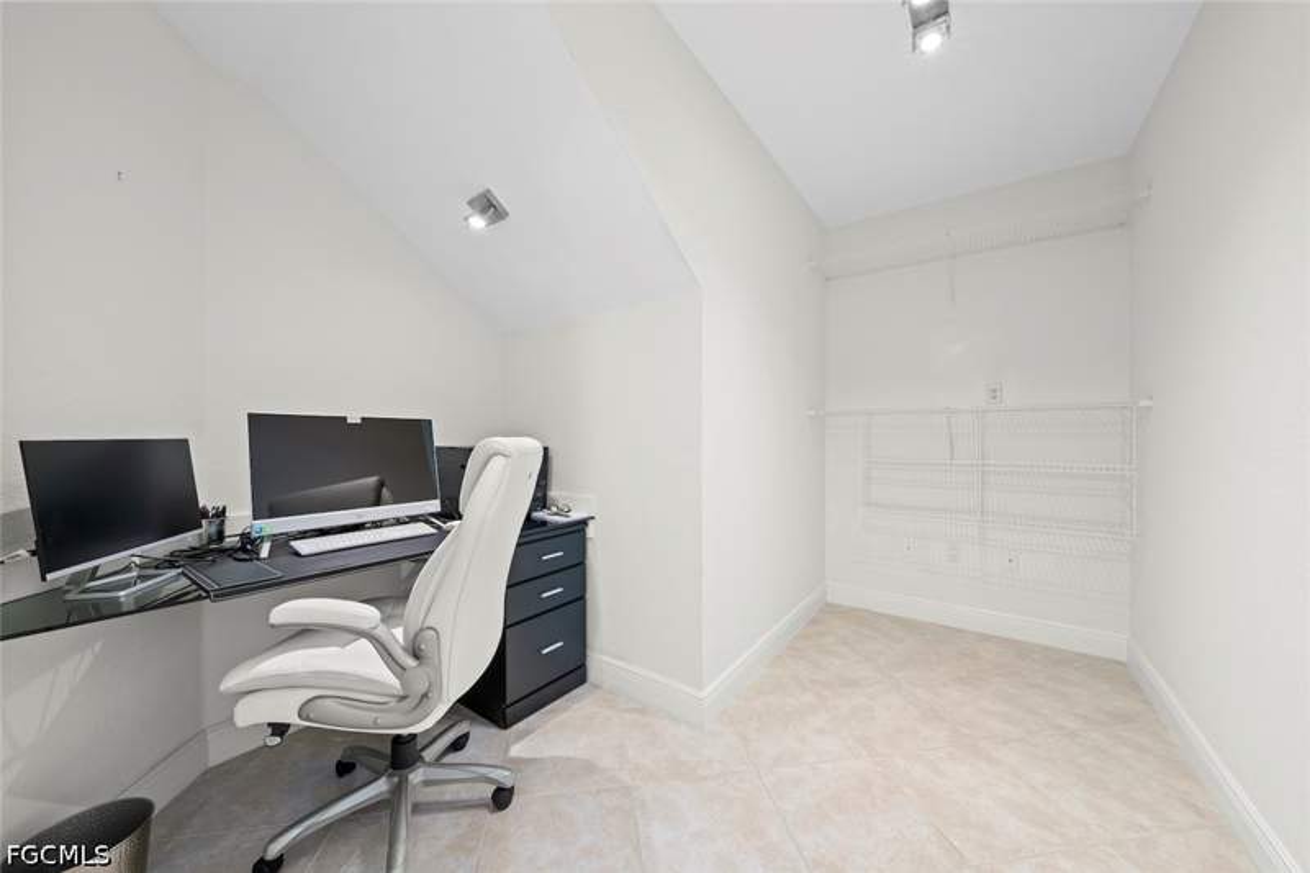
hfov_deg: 108.3
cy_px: 436
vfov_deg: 85.4
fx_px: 473
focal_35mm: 13
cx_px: 655
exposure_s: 1.6
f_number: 11
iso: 400
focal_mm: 13
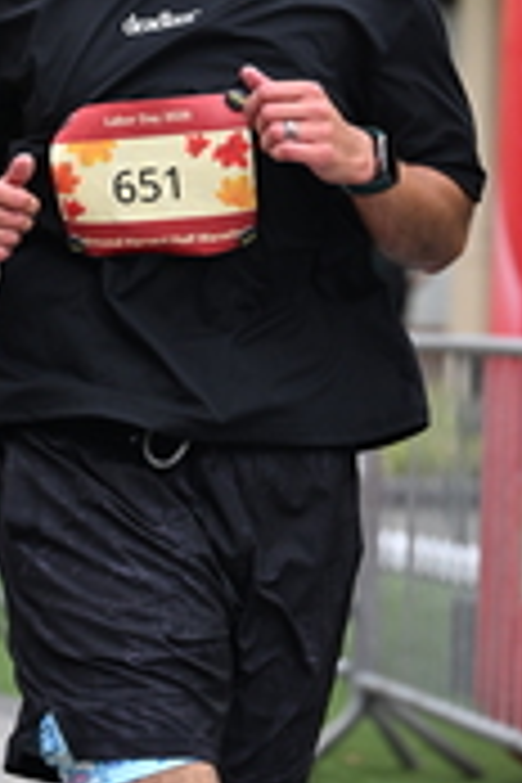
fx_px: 4806
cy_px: -32
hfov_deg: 6.2
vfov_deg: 9.2
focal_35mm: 221
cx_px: 299
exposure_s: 1/2000
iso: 640
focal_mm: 70
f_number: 2.8
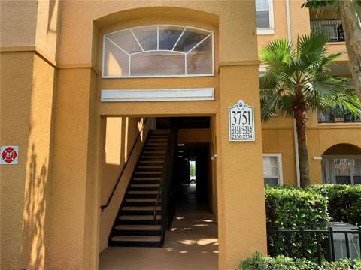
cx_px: 180
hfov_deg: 67.3
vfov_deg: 53.1
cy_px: 135
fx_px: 271
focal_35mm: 26
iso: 25
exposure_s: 1/635
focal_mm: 4.25
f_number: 1.8
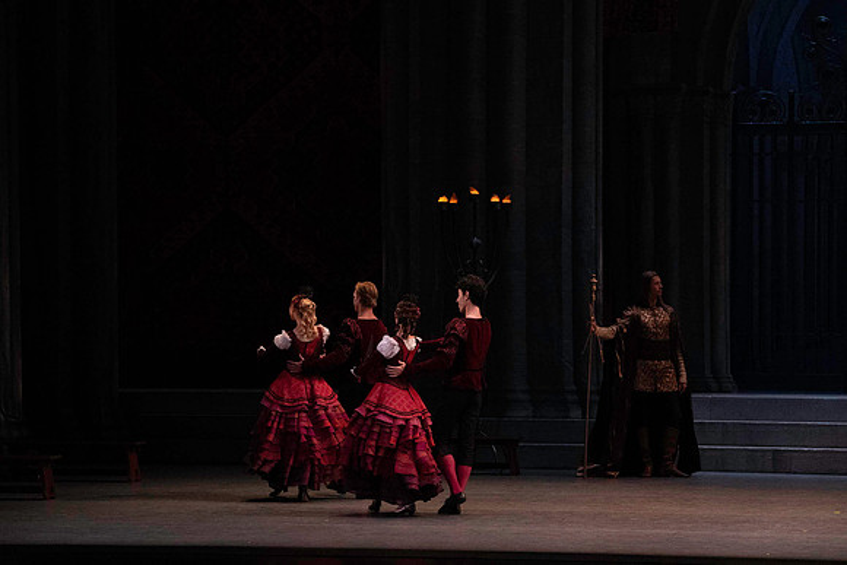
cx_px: 424
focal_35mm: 146
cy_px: 282
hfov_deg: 14.1
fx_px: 3436
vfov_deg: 9.4
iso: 12800
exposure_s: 1/400
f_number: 7.1
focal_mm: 146
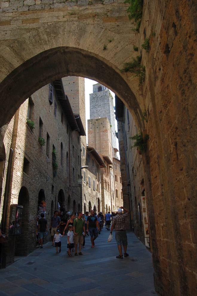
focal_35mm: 27
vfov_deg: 67.4
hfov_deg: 47.9
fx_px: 222
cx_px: 98
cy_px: 148
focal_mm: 18
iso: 400
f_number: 10
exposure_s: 1/200
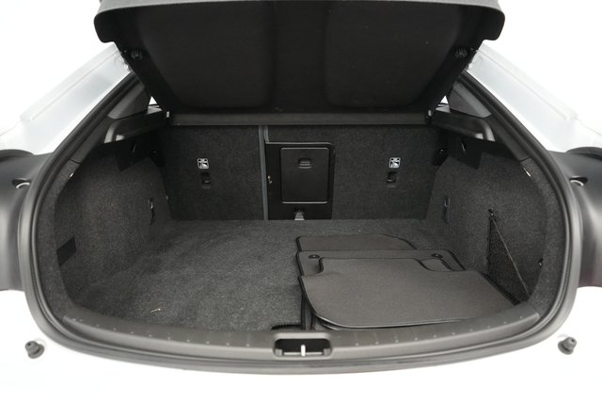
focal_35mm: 28
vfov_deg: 46.4
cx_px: 301
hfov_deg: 65.5
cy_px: 200
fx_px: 468
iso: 8000
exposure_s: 1/160
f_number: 2.8
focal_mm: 28
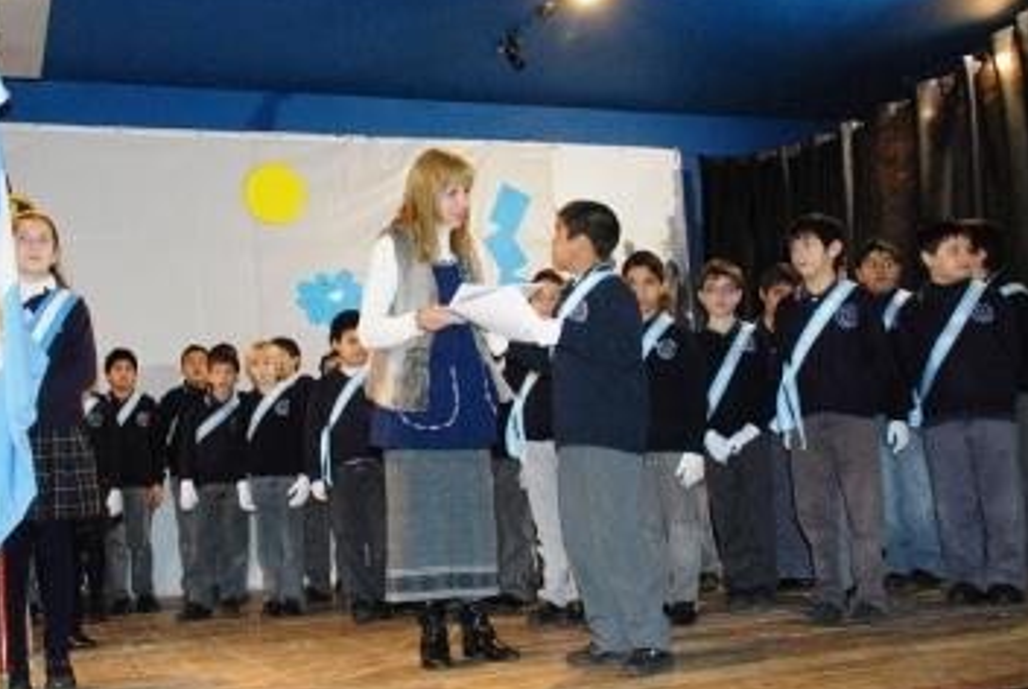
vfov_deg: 32.0
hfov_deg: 46.0
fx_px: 1201
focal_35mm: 42
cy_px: 350
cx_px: 403
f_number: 5.6
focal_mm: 22
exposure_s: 1/60
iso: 1600
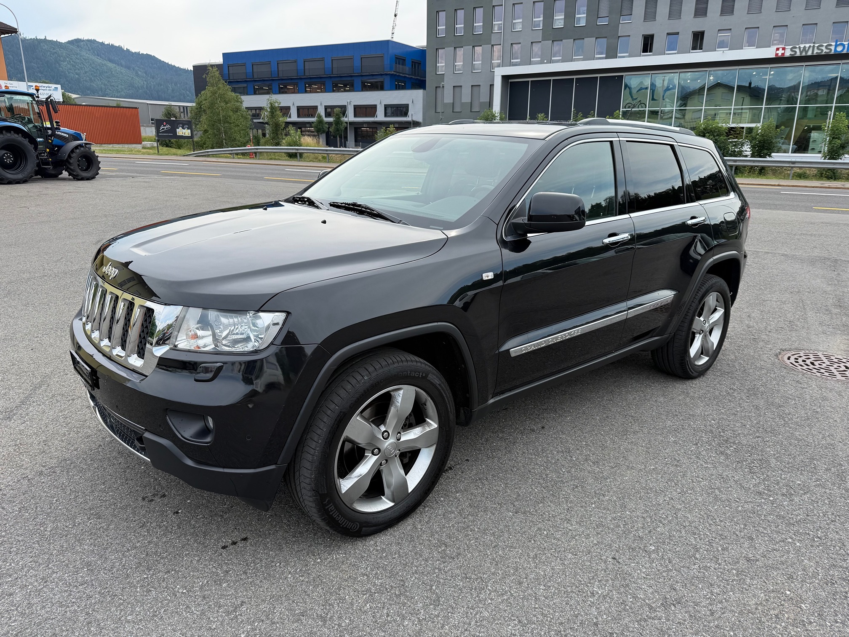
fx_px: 589
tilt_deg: -12.9
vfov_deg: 56.8
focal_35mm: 24
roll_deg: -2.8
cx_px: 424
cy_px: 318
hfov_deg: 71.6
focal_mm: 6.76
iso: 80
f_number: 1.78
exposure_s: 1/1271
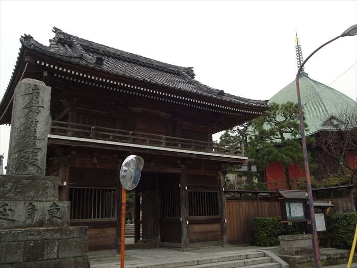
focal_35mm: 31
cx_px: 178
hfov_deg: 58.4
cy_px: 134
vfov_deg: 45.4
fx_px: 320
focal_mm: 5.26
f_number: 4
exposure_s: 1/100
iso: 80
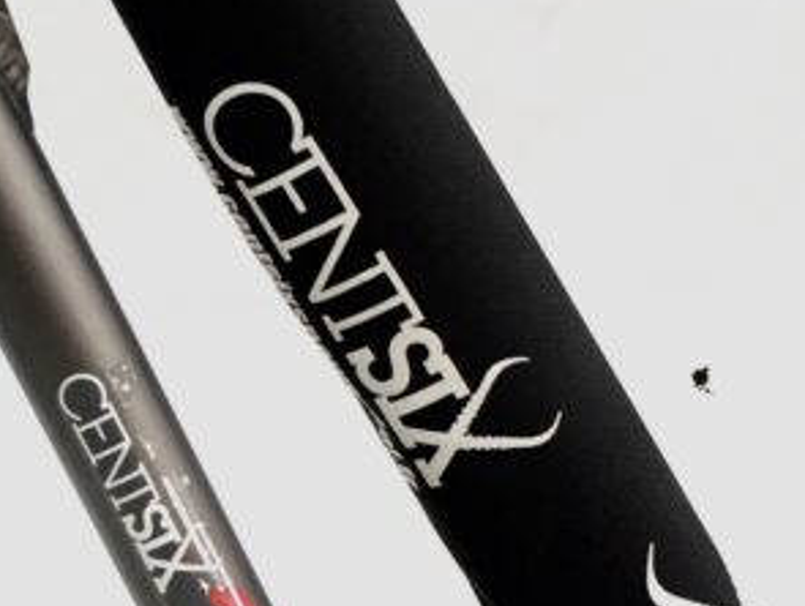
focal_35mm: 106
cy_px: 721
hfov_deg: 18.1
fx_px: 2468
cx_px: 25
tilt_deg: -24.3
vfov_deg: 13.6
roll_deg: -3.1
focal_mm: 4.15
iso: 80
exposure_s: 1/33
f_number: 2.2
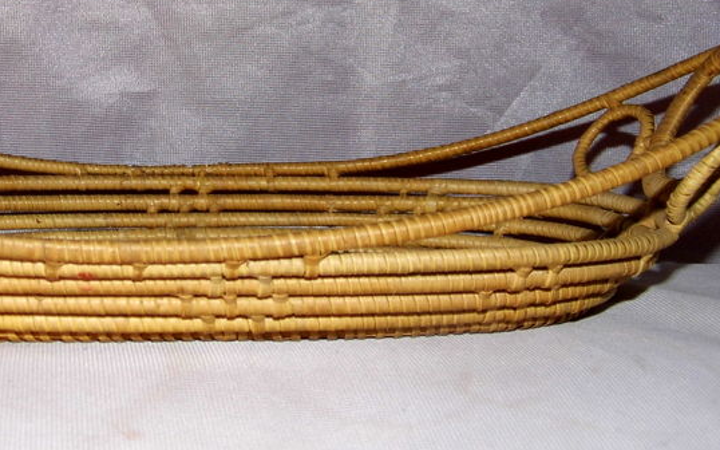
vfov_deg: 19.3
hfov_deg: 30.2
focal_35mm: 67
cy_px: 129
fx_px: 1314
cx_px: 190
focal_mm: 6.1
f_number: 9.6
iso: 100
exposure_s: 1/60
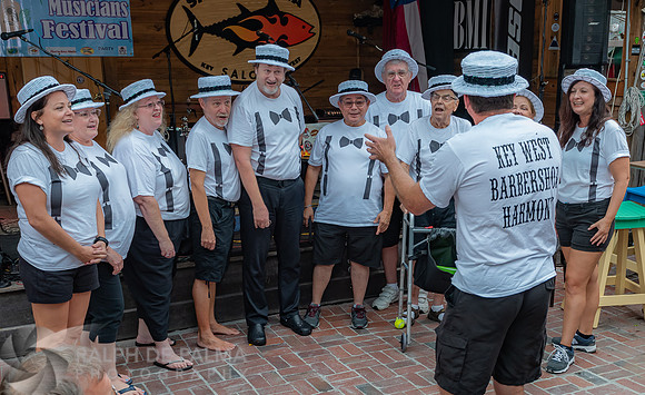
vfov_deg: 28.9
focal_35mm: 43
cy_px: 285
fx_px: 757
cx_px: 355
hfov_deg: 46.1
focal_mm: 24
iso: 500
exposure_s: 1/160
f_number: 5.6
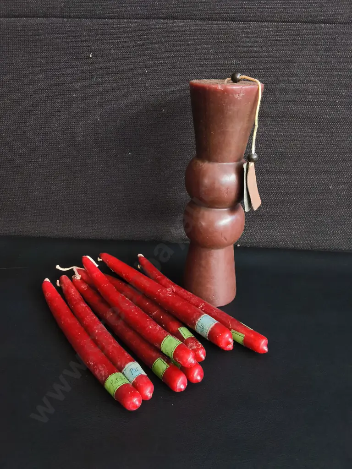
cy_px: 234
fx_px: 366
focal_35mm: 27
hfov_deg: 51.4
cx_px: 176
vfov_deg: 65.3
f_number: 2
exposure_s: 1/120
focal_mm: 2.87
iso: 250
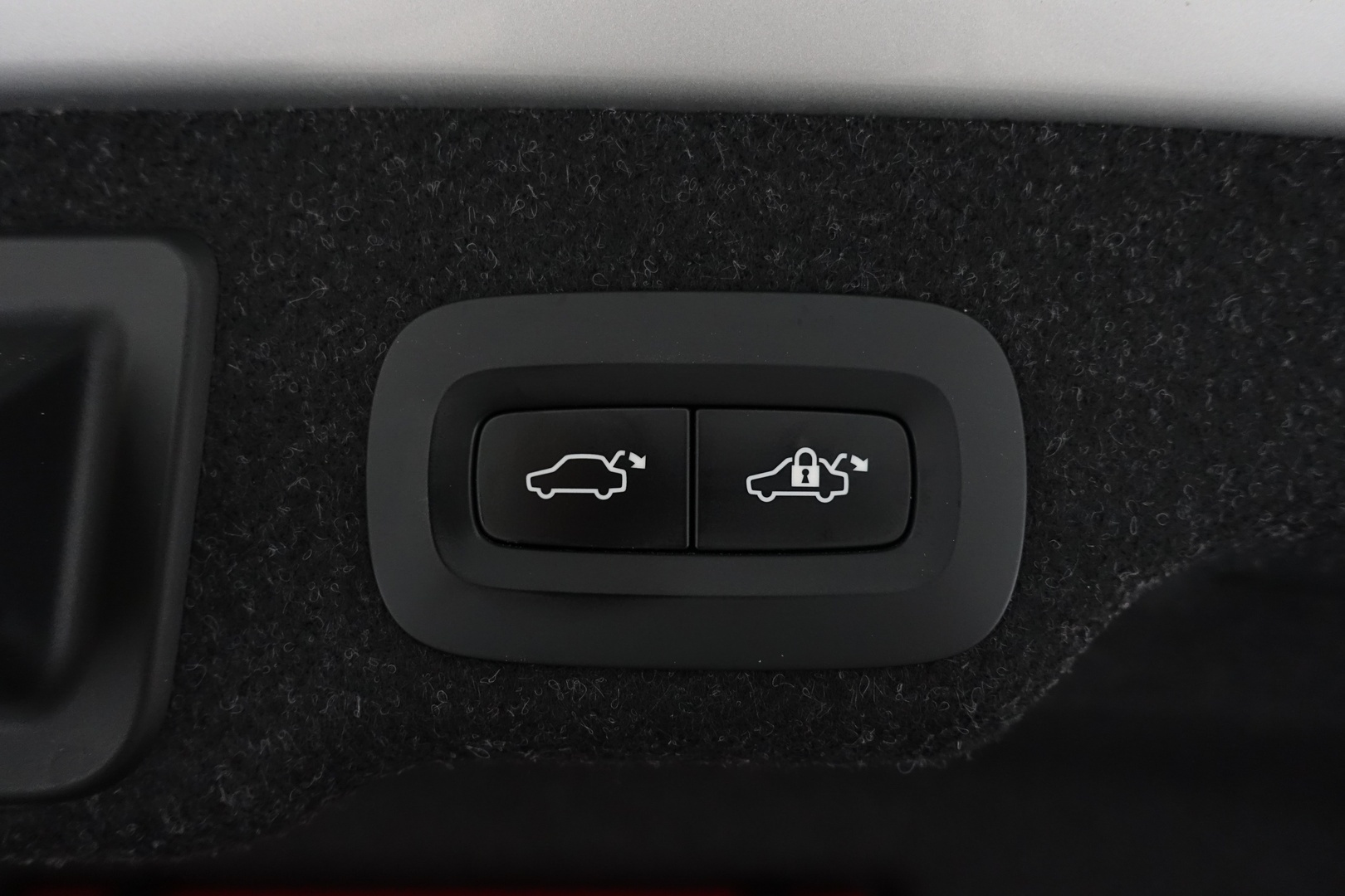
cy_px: 448
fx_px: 897
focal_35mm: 24
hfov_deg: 73.7
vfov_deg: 53.1
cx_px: 672
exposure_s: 1/80
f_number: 2.5
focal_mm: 8.8
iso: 1000
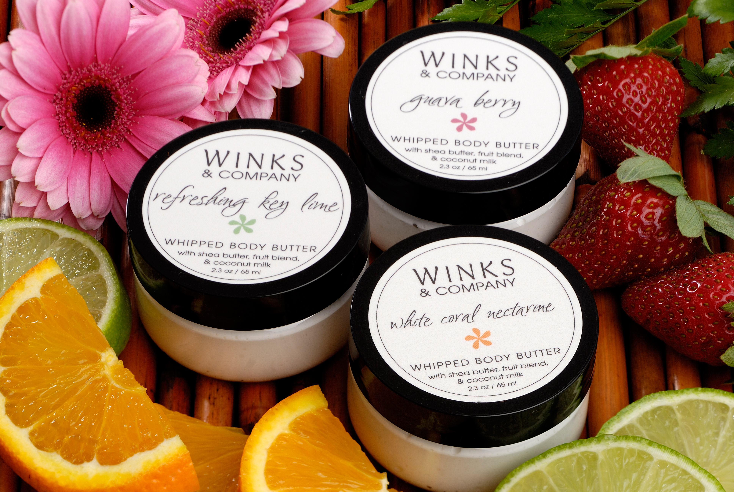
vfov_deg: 10.8
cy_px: 246
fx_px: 2603
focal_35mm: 128
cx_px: 367
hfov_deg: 16.1
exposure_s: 1/60
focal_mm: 85
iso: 100
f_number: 11
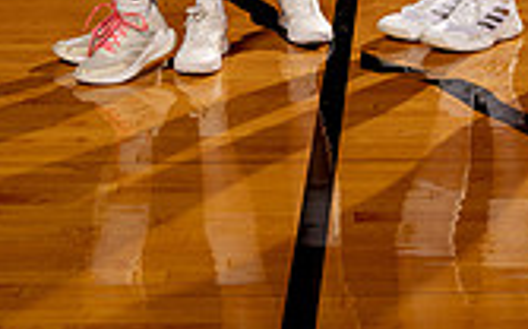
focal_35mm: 157
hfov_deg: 13.3
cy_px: -376
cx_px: 367
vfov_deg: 7.9
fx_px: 2257
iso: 100
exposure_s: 1/250
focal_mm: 57
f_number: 5.6
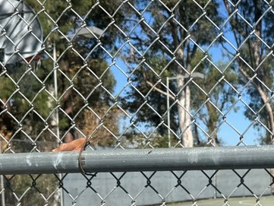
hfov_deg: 26.5
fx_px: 538
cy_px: 208
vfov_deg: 20.9
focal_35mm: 68
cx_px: 294
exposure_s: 1/4608
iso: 80
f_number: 1.78
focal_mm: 6.76
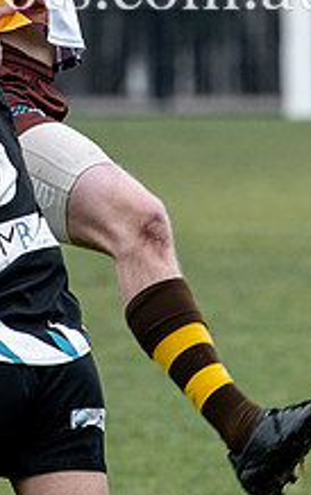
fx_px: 18398
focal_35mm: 1362
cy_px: -84
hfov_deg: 1.0
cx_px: 42
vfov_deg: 1.5
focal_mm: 185
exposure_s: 1/800
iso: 560
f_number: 4
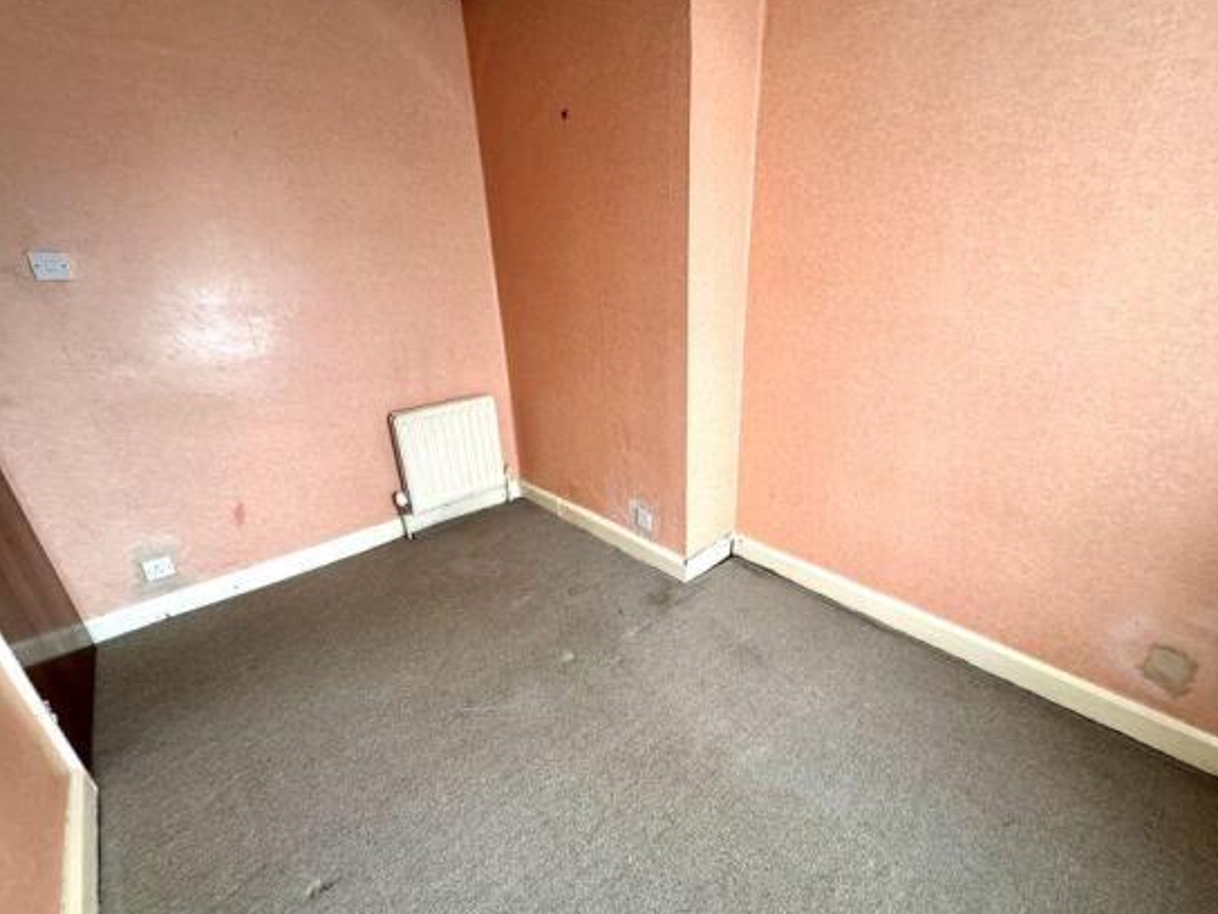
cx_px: 650
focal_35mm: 15
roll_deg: +0.4
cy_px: 476
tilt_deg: -22.4
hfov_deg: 98.0
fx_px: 528
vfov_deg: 81.7
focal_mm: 2.22
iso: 320
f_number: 2.2
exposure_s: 1/75
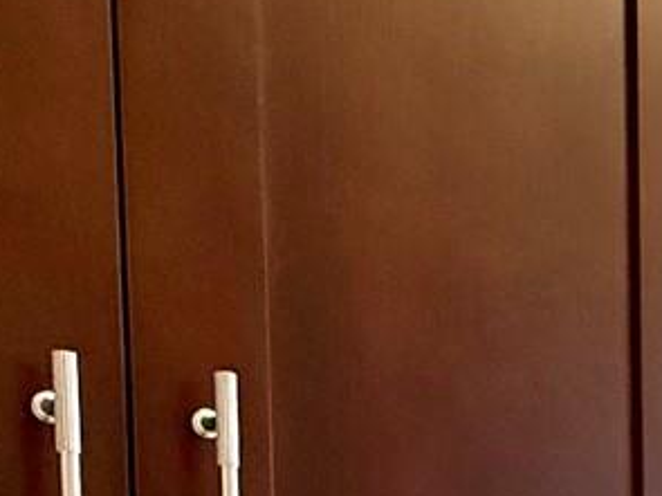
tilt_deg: -3.7
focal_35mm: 76
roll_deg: -1.2
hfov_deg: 20.8
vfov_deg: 17.5
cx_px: 1061
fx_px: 1453
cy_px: 741
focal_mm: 2.22
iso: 200
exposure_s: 1/60
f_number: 2.2
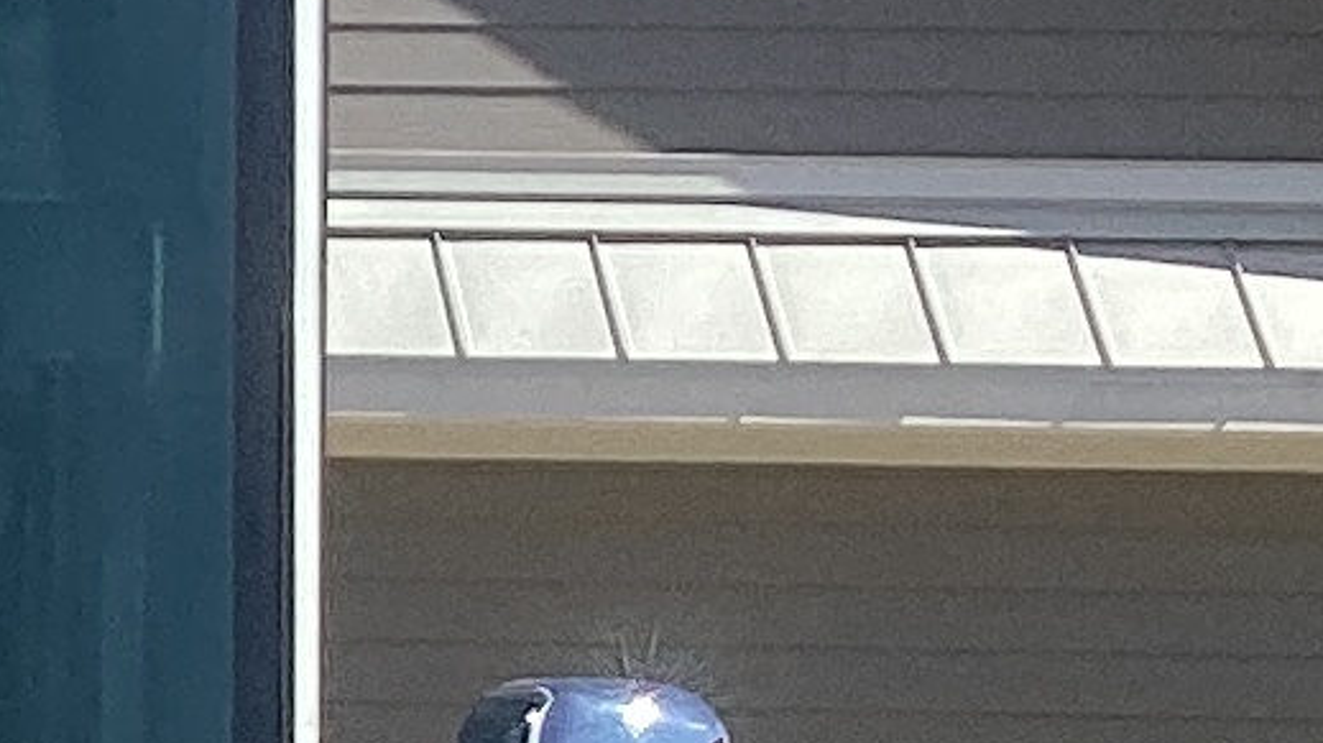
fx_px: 7470
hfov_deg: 9.4
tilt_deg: +2.2
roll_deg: -0.4
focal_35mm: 213
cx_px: -1471
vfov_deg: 5.6
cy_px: 1351
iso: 25
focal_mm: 3.3
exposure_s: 1/1698
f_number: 2.4
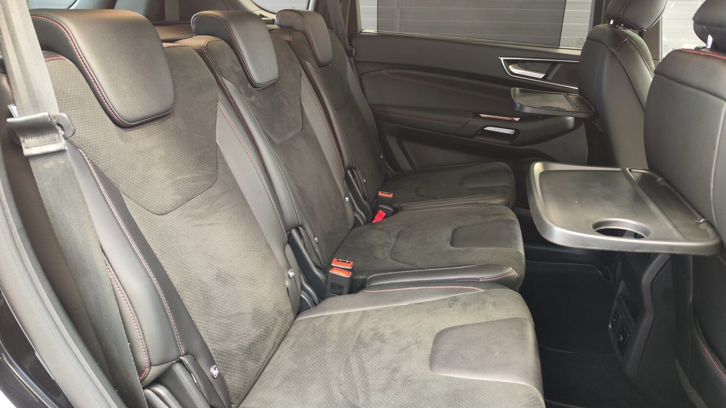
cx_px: 379
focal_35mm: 27
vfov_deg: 42.9
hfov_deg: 69.8
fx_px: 520
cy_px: 199
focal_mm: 7.01
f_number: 1.69
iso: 899
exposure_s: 1/50
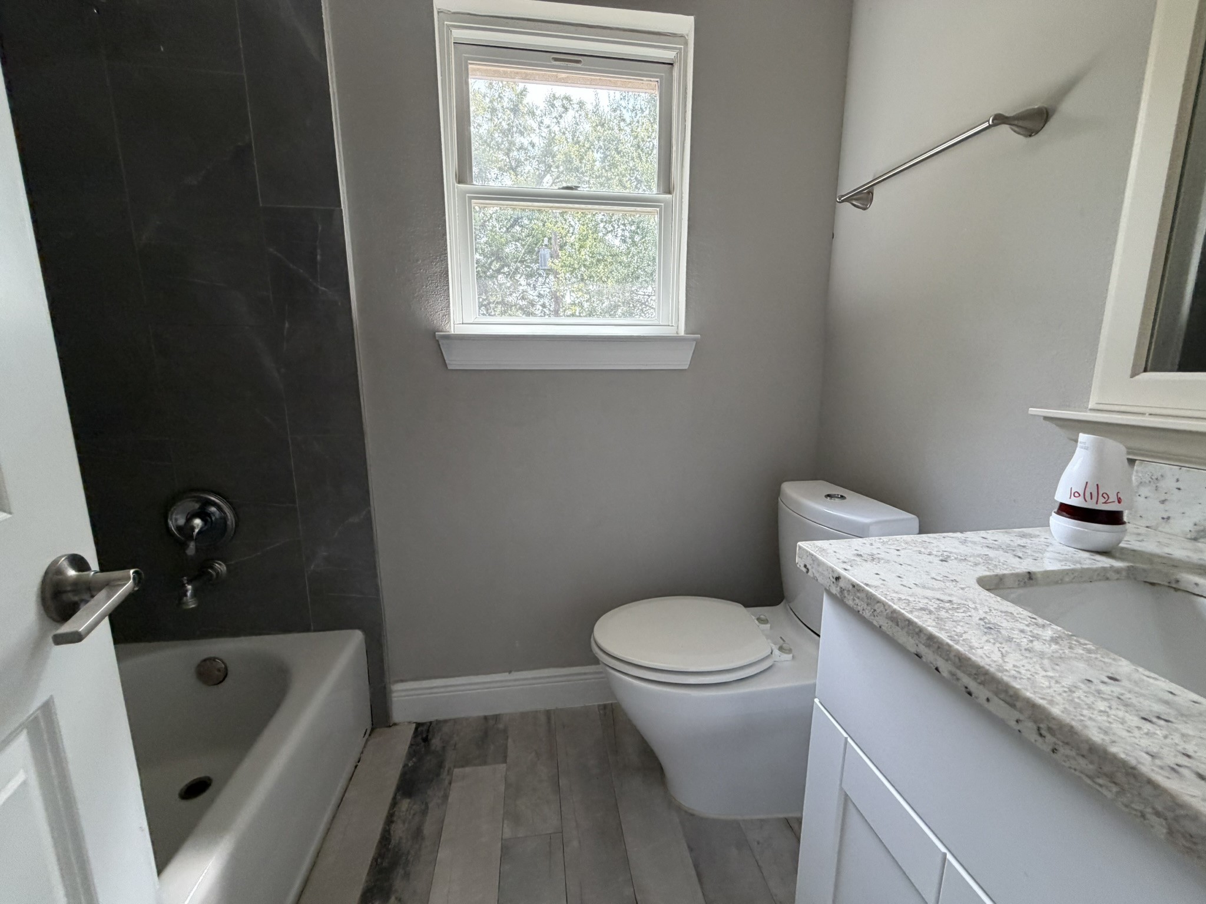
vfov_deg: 85.7
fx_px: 488
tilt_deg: -10.2
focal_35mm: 14
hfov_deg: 102.1
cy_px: 452
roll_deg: +1.4
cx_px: 603
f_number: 2.2
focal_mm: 2.22
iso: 250
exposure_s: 1/121
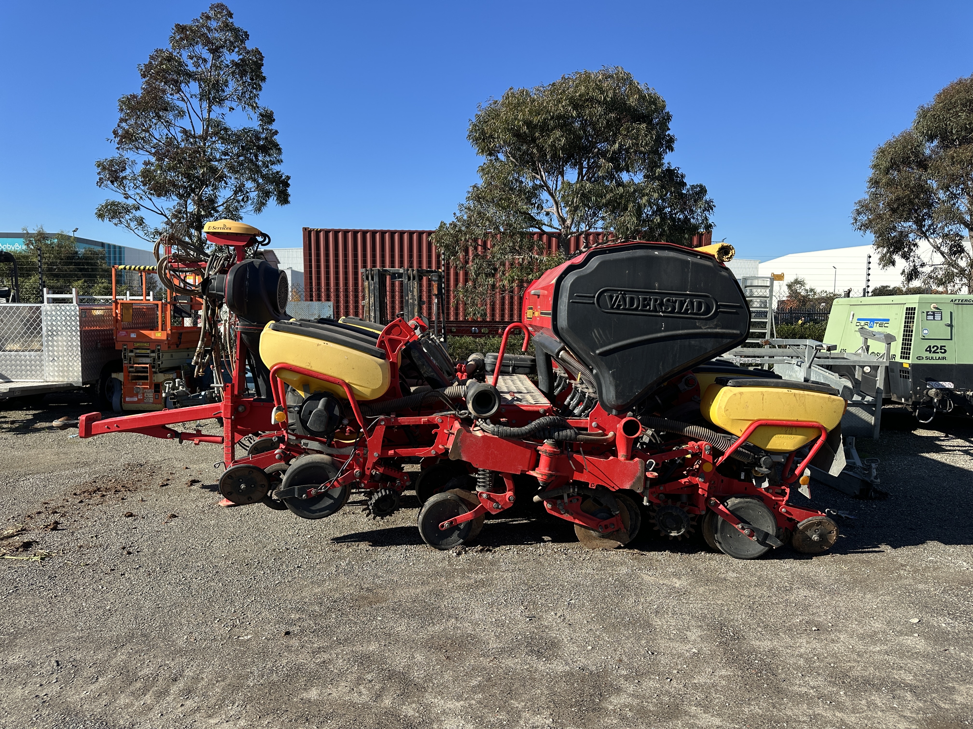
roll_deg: -0.5
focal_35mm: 24
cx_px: 486
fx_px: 675
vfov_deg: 56.8
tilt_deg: -4.0
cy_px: 364
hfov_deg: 71.6
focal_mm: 6.86
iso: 80
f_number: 1.78
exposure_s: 1/2591
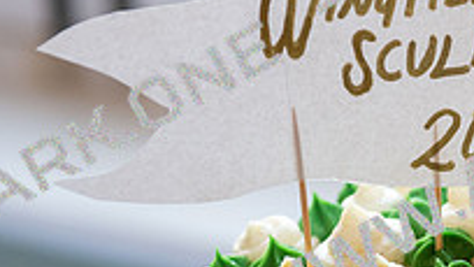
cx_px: 525
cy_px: 331
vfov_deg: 7.2
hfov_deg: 12.6
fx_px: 2100
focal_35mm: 167
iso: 2200
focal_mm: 56
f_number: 2.8
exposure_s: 1/400
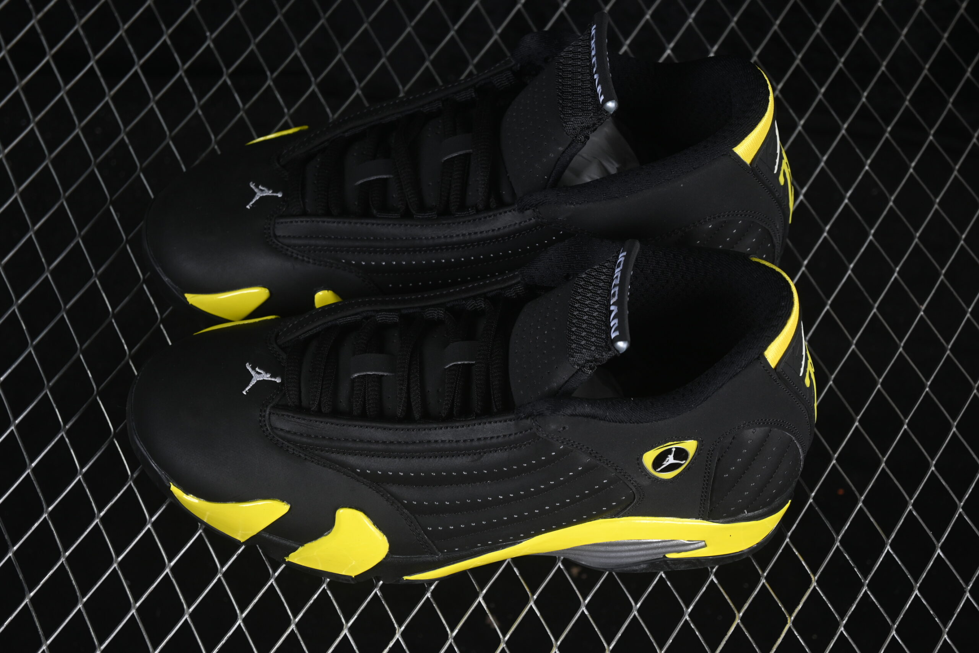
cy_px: 326
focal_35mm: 75
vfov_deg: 18.2
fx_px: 2040
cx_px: 490
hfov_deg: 27.0
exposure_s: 1/50
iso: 160
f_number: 6.3
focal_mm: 50
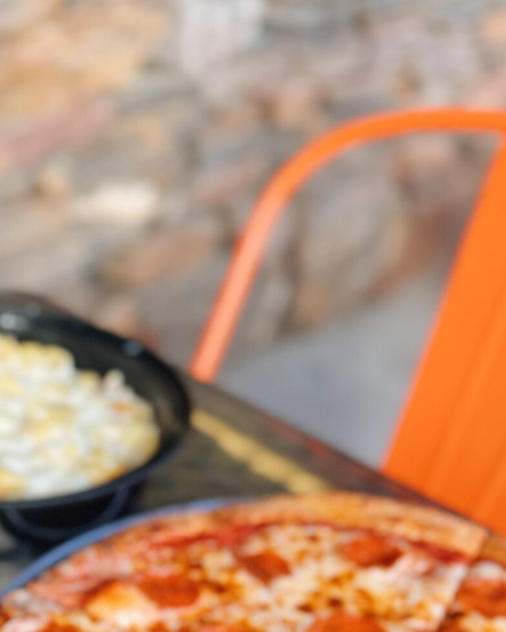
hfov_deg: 23.3
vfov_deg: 27.8
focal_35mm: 61
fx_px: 1141
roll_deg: -0.4
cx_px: -71
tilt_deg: -43.7
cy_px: 719
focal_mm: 6.76
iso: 80
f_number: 1.78
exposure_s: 1/287
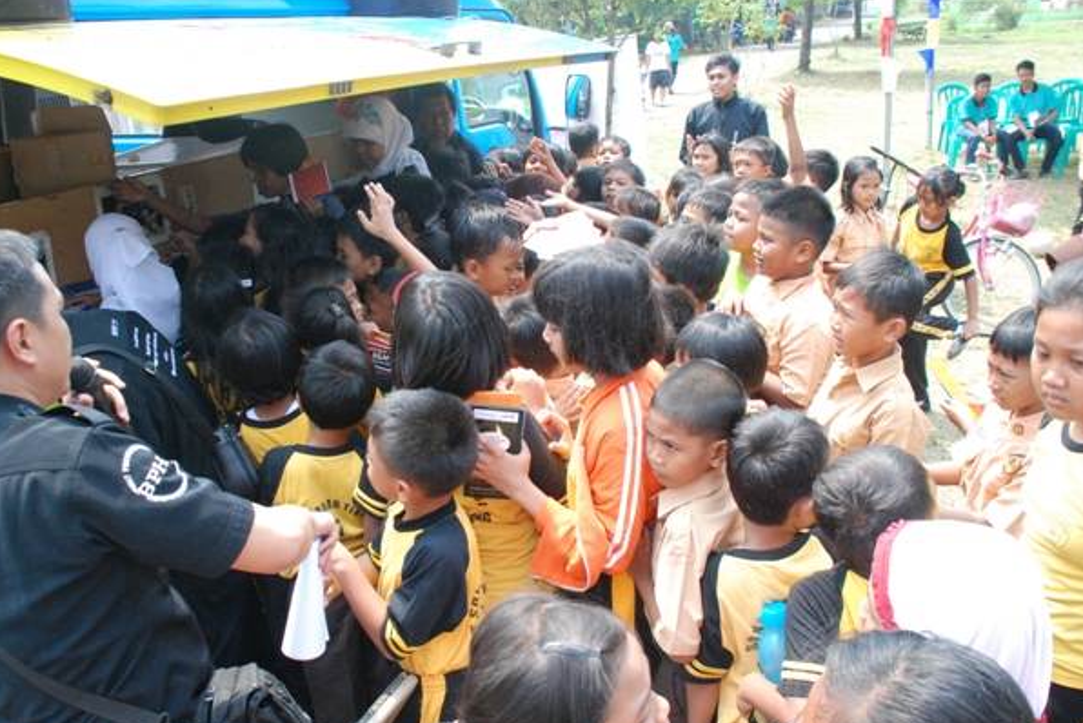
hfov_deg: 63.6
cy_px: 380
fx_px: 873
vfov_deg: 45.0
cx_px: 518
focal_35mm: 29
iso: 1250
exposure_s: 1/400
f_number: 10
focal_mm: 18
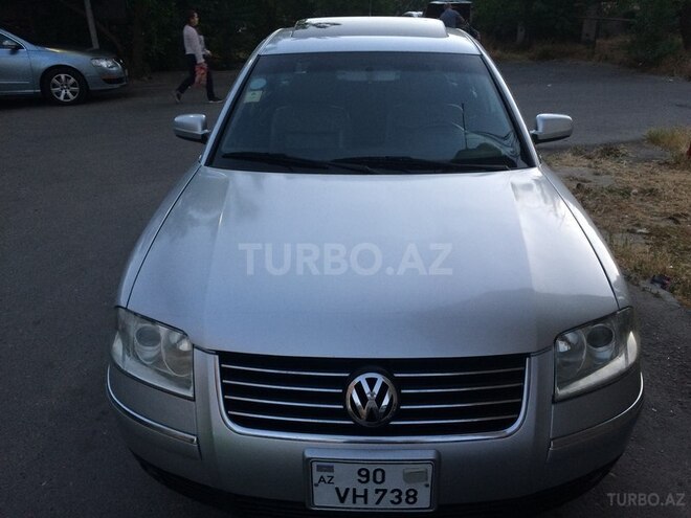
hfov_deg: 61.7
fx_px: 579
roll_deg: +0.3
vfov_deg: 48.2
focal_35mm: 29
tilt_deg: -23.6
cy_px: 259
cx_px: 346
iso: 160
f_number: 2.2
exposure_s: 1/33
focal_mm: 4.15
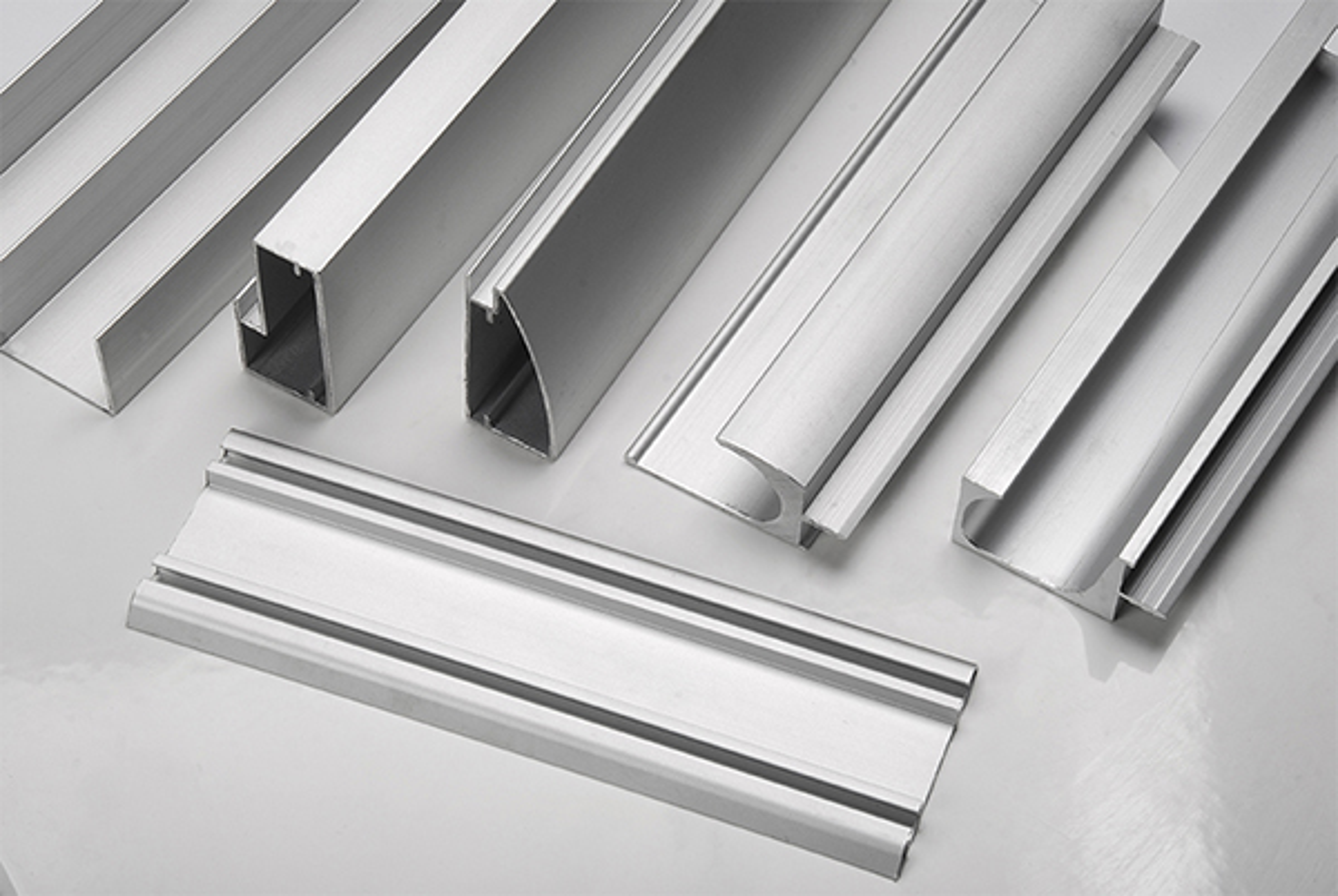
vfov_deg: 13.9
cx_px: 669
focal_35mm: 99
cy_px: 448
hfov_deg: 20.6
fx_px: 3685
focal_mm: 66
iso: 100
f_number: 18
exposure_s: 1/200
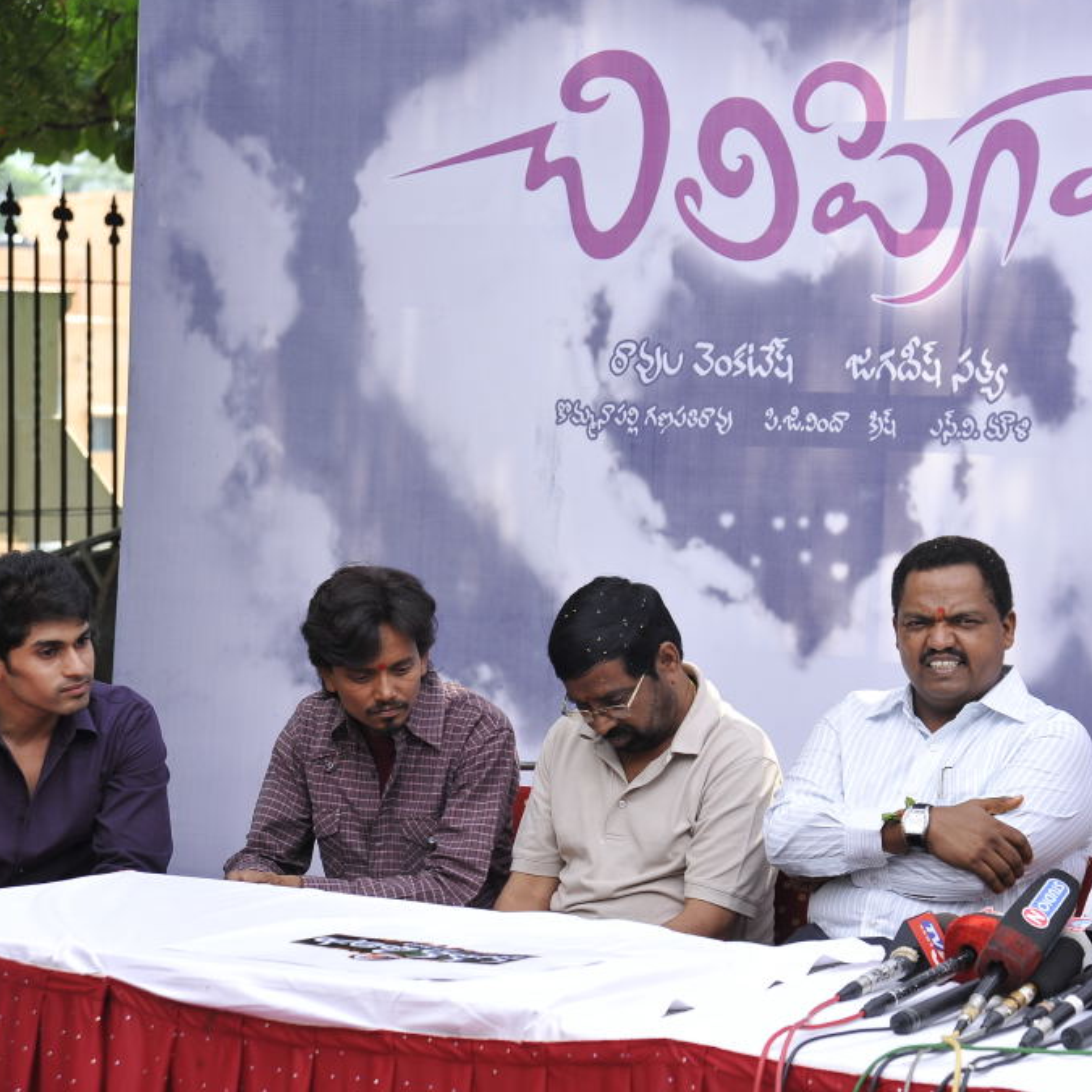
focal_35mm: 103
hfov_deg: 16.9
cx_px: 710
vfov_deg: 16.9
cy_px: 543
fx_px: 3676
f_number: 5
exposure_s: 1/160
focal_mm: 80
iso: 250
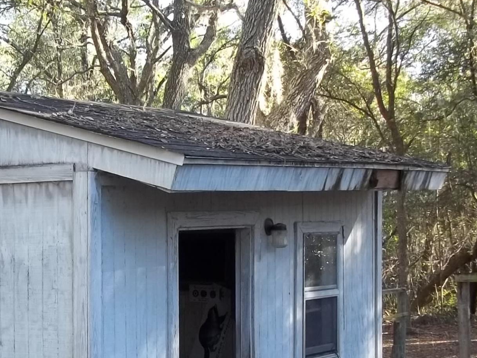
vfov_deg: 18.4
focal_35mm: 79
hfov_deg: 24.2
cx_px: 67
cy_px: 305
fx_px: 1088
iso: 64
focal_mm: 5.7
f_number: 2.9
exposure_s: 1/60
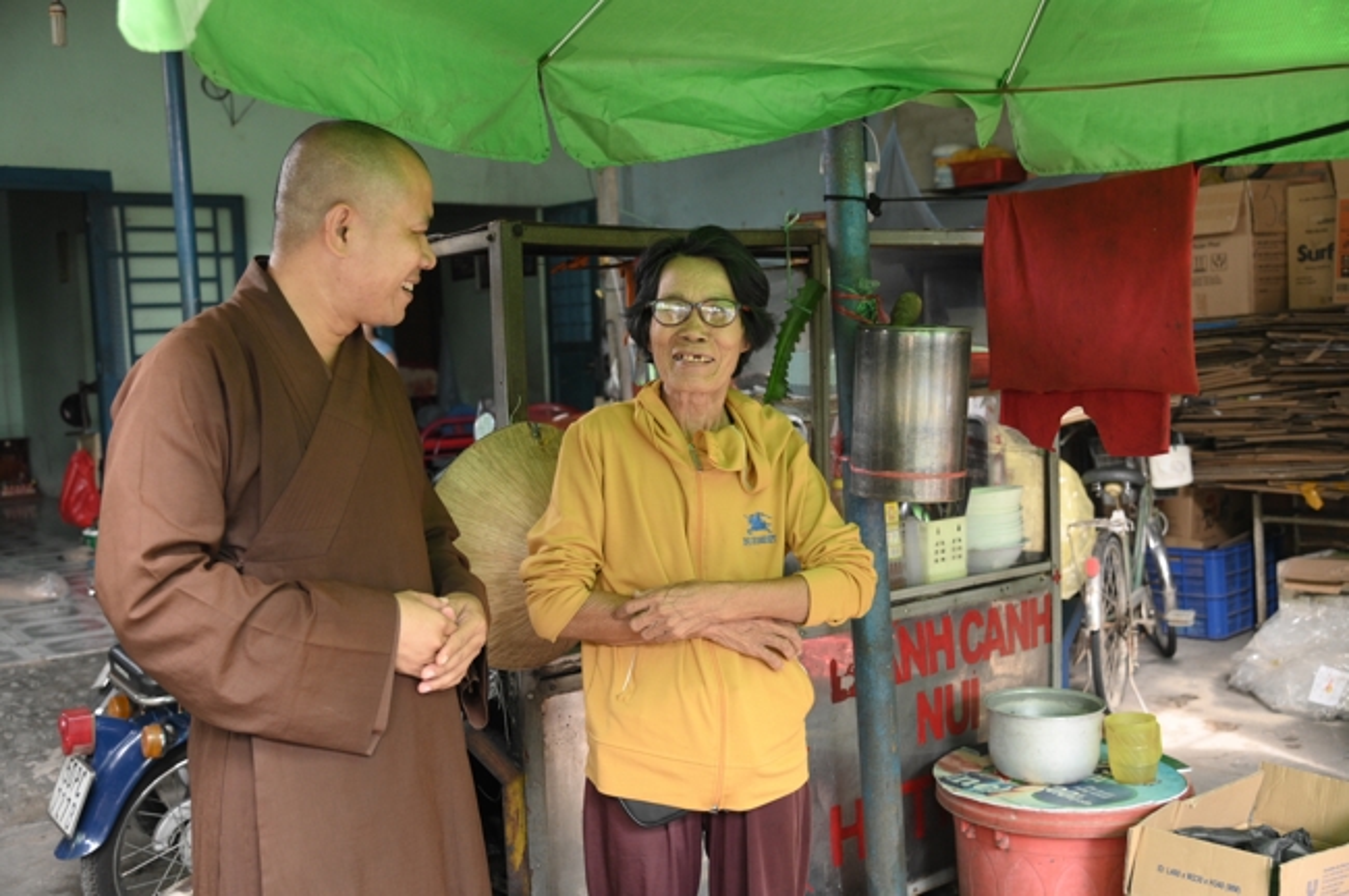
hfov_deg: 54.5
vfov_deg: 37.8
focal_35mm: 35
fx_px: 1310
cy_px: 448
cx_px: 674
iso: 2500
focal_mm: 35
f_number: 4
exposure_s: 1/125
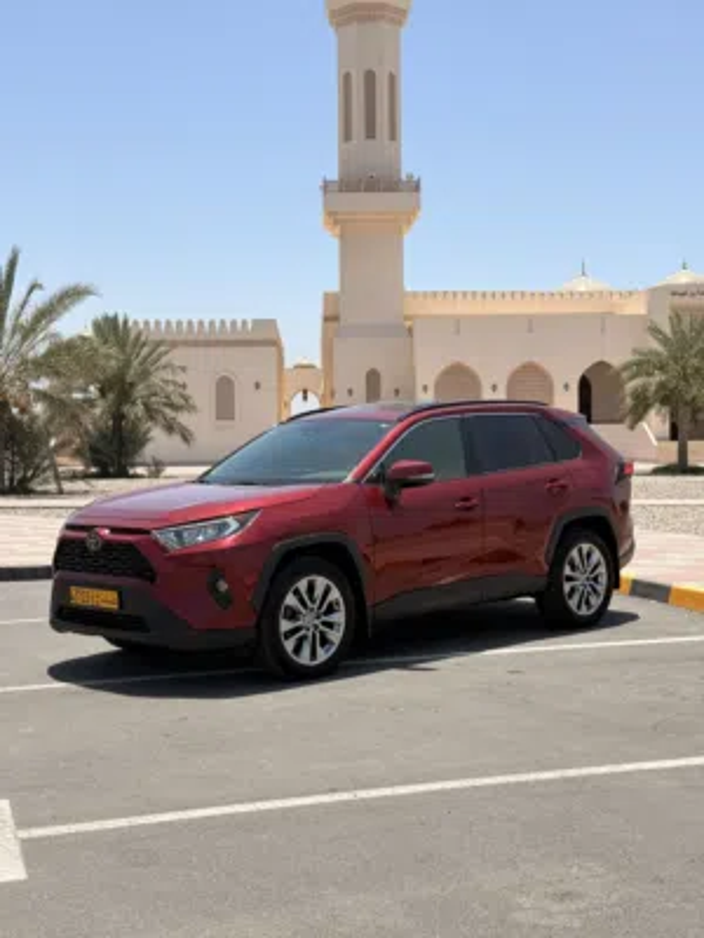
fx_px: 1302
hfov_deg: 30.3
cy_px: 469
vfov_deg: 39.7
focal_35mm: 48
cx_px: 352
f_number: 1.78
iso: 80
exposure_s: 1/3704
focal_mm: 6.76
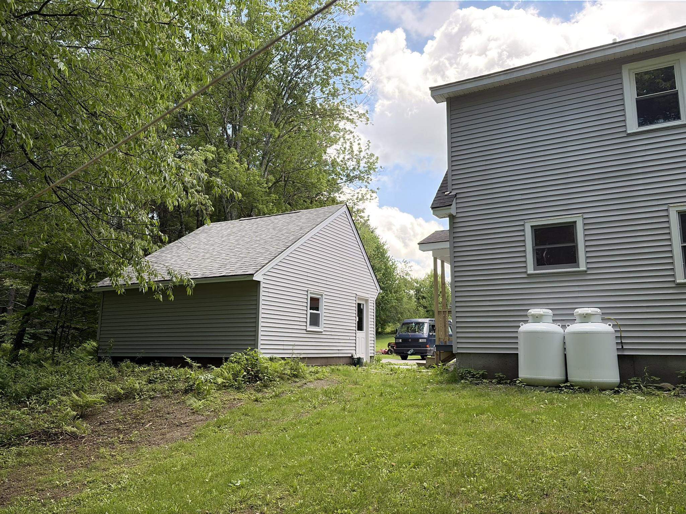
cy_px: 257
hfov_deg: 67.3
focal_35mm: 26
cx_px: 343
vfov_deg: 53.1
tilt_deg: +9.8
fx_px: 515
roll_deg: -0.9
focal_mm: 5.96
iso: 50
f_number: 1.6
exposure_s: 1/543
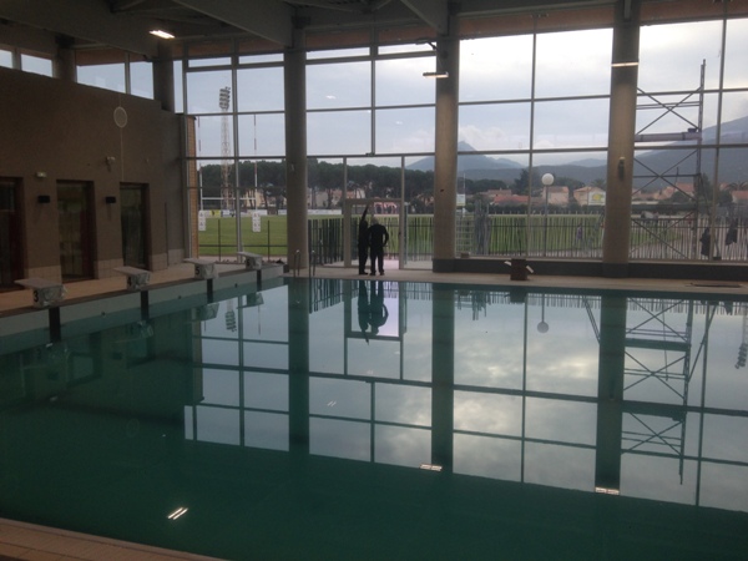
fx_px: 713
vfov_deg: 42.9
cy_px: 280
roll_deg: +1.0
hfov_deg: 55.4
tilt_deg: -5.6
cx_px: 374
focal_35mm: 33
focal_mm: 4.12
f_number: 2.4
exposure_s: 1/189
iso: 50
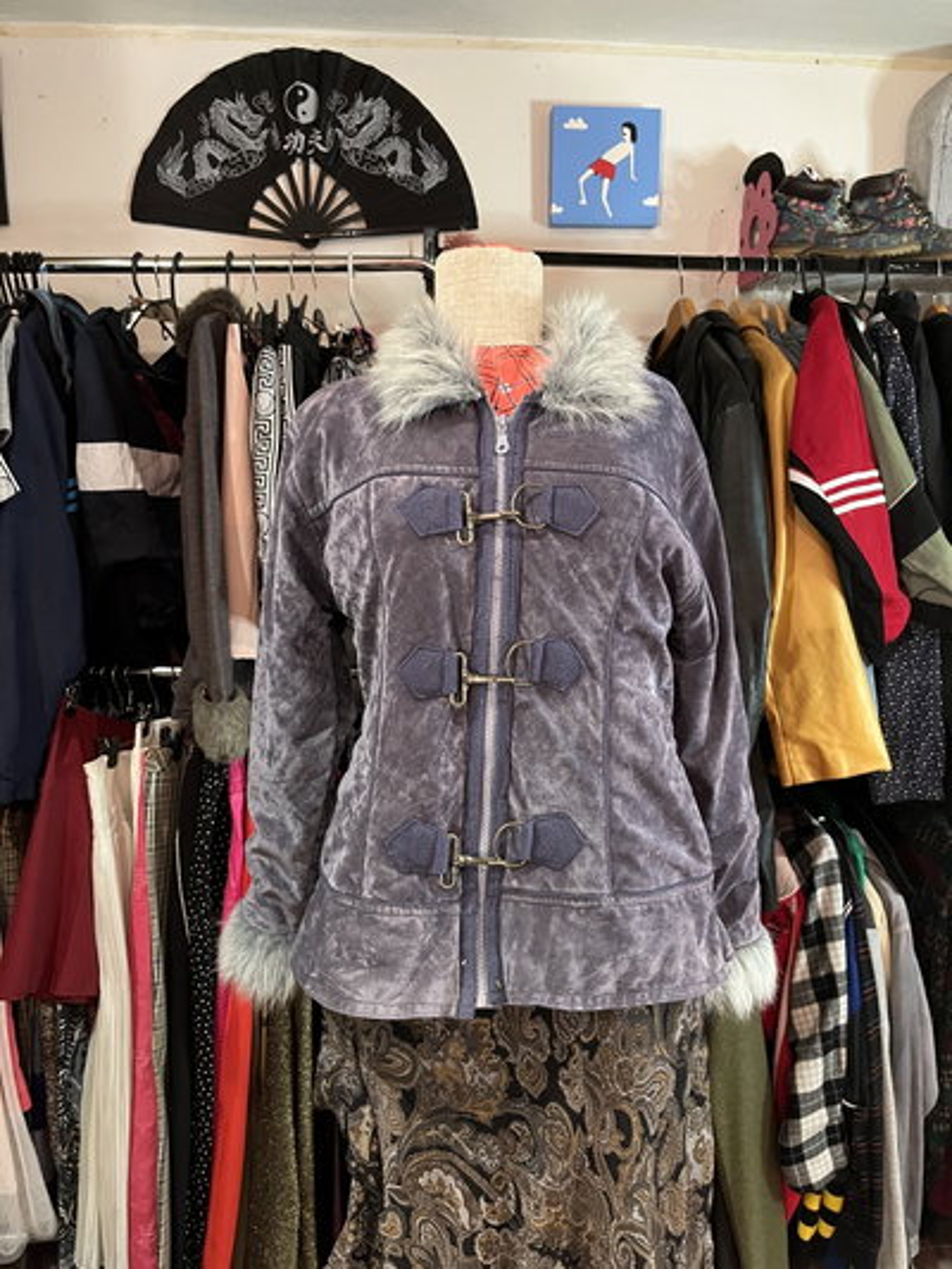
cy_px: 634
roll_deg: +0.7
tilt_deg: -9.1
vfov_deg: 67.3
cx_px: 476
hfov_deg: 53.1
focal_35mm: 26
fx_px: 953
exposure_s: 1/33
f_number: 1.6
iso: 500
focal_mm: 5.1
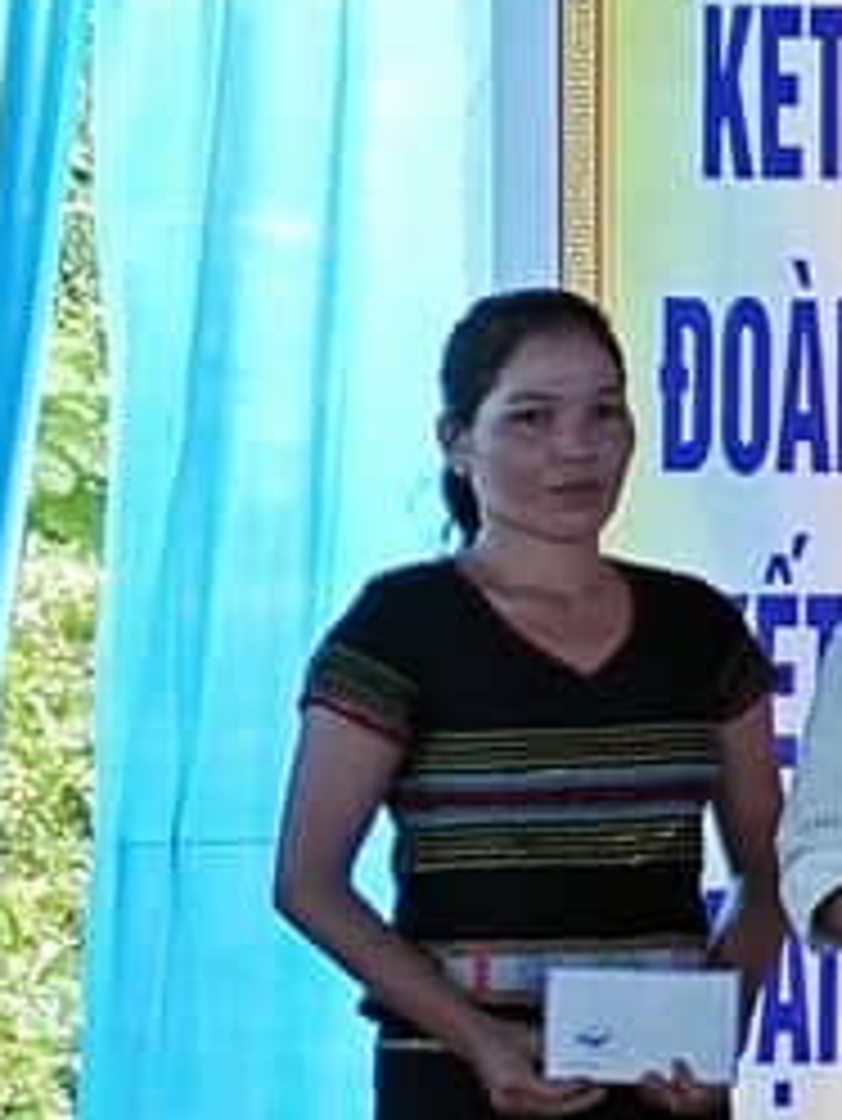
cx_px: 2591
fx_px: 3986
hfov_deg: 9.3
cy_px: 747
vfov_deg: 16.0
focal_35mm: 123
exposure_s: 1/93.3
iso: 80
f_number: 1.8
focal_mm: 5.43
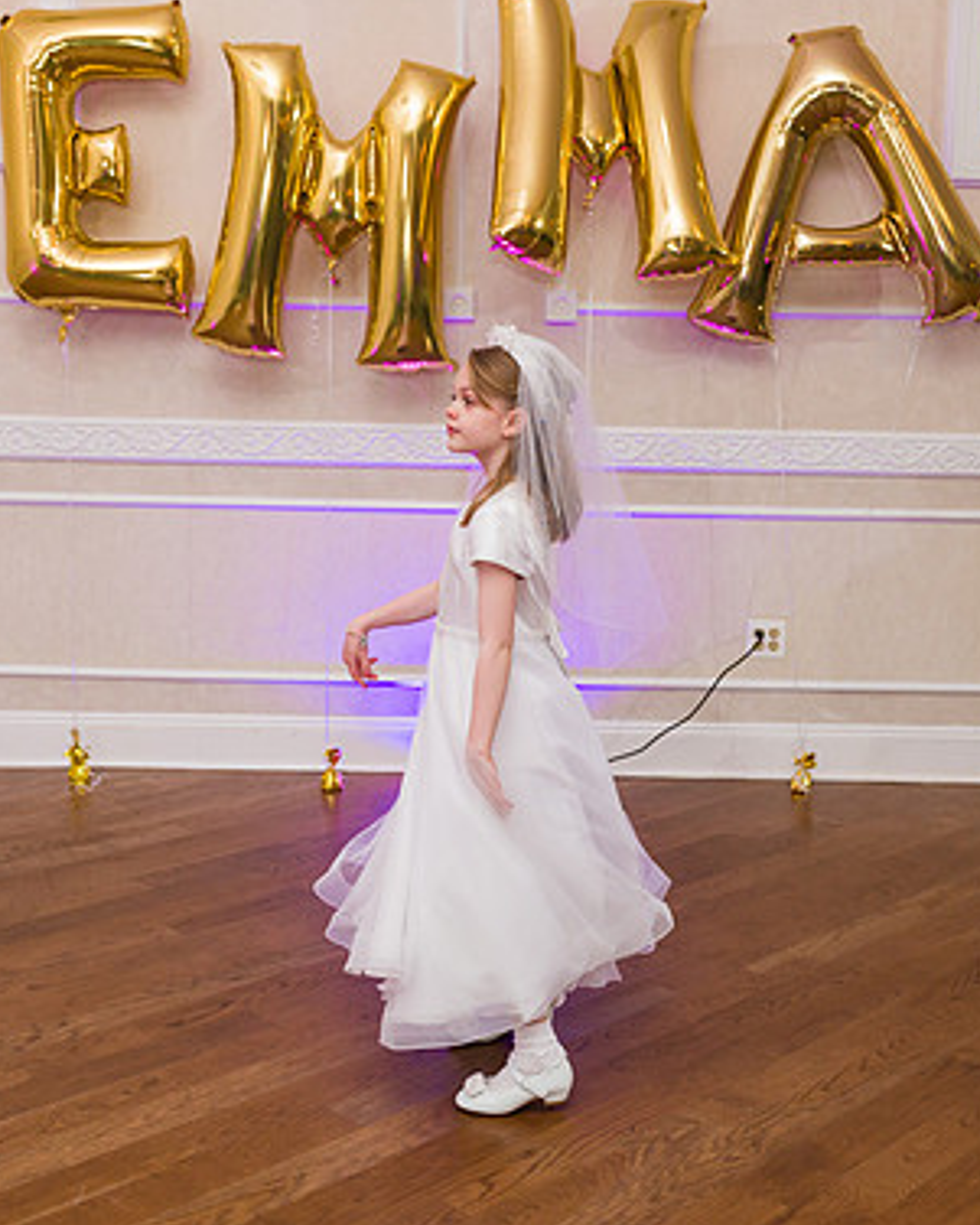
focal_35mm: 42
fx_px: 1522
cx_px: 511
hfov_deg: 35.7
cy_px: 609
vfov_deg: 43.8
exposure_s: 1/200
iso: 1250
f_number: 5
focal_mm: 29
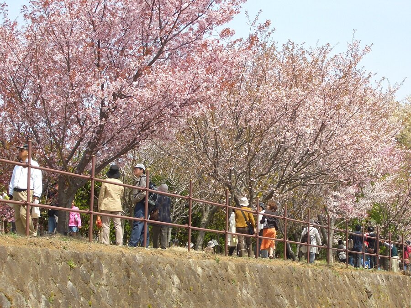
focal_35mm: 88
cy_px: 154
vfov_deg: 16.8
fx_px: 1045
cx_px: 206
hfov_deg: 22.3
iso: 50
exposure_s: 1/125
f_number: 7
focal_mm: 14.6
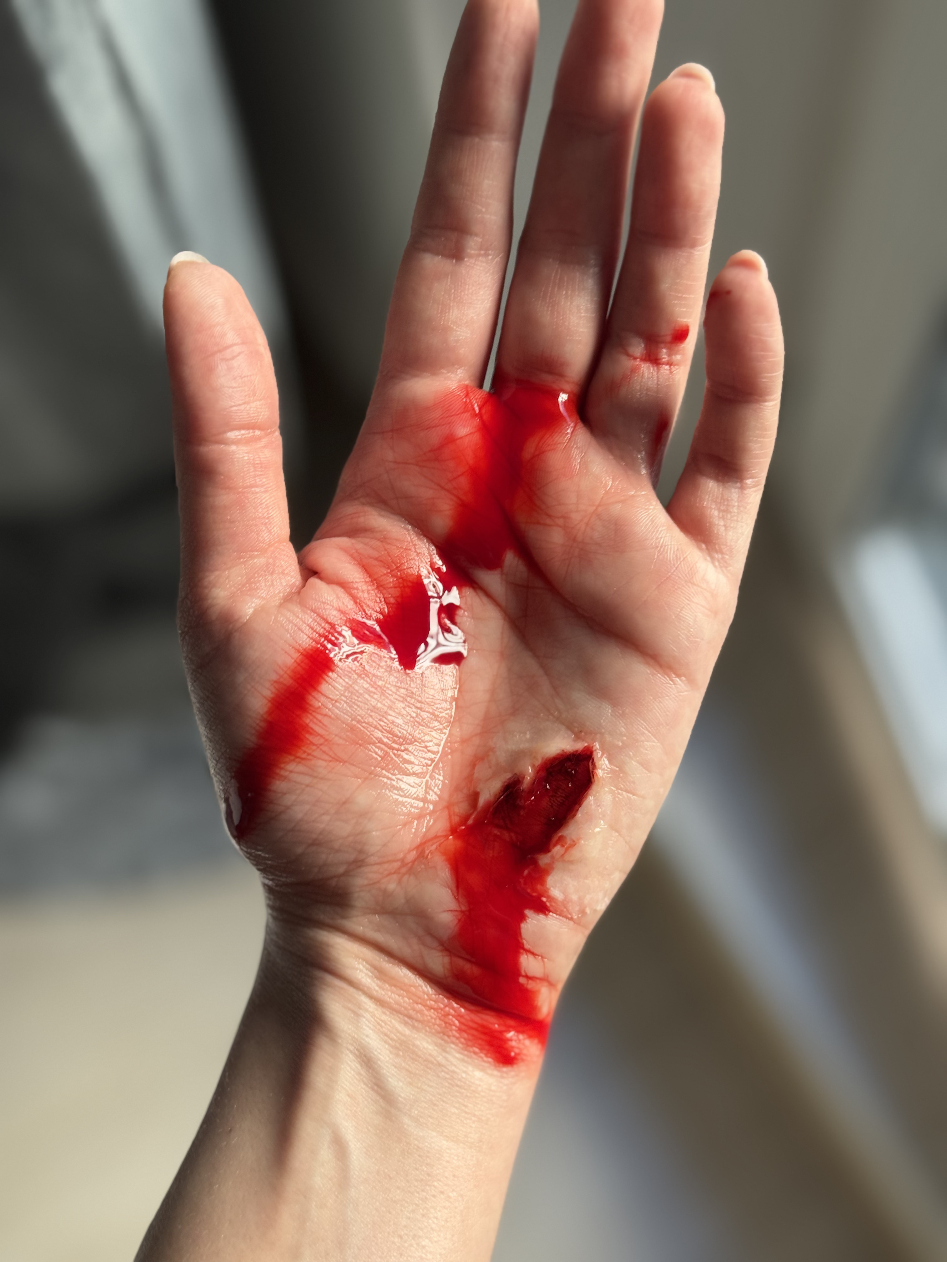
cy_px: 631
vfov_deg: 39.7
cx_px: 474
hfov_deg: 30.3
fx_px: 1751
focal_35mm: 48
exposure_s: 1/60
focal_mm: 6.76
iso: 100
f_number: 1.78
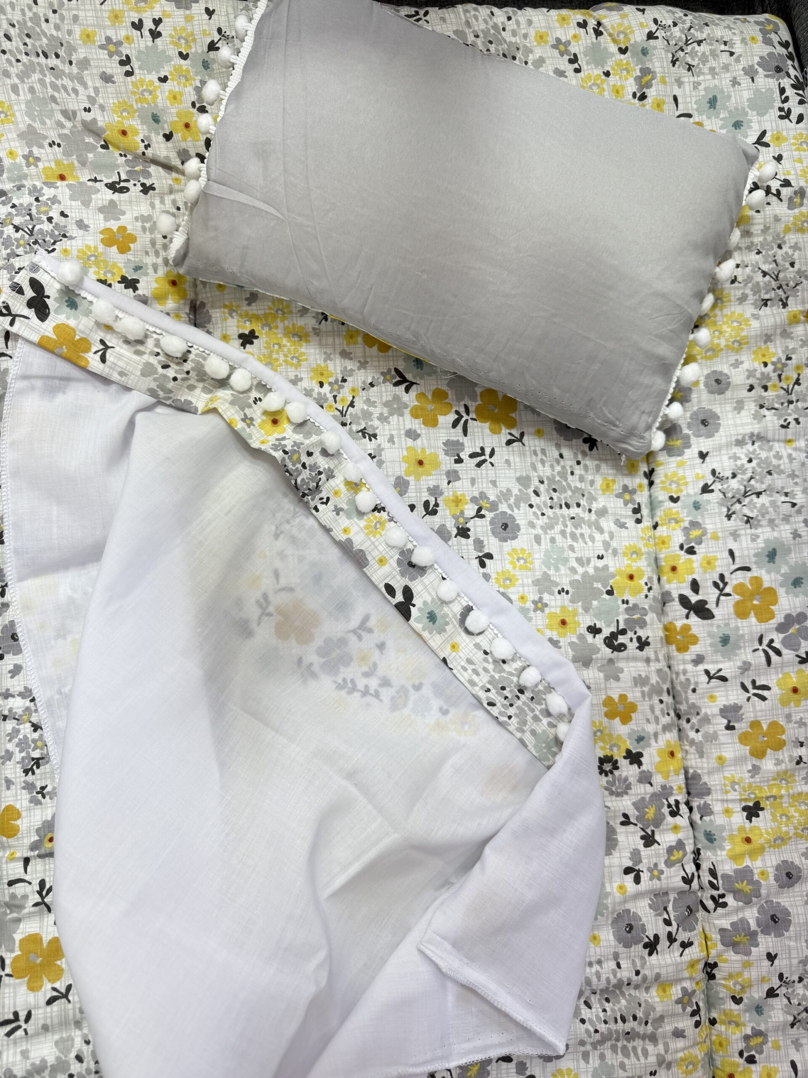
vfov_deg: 71.6
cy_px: 539
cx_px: 404
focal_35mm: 24
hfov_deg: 56.8
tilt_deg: -81.0
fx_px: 747
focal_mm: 6.76
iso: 80
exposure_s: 1/100
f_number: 1.78
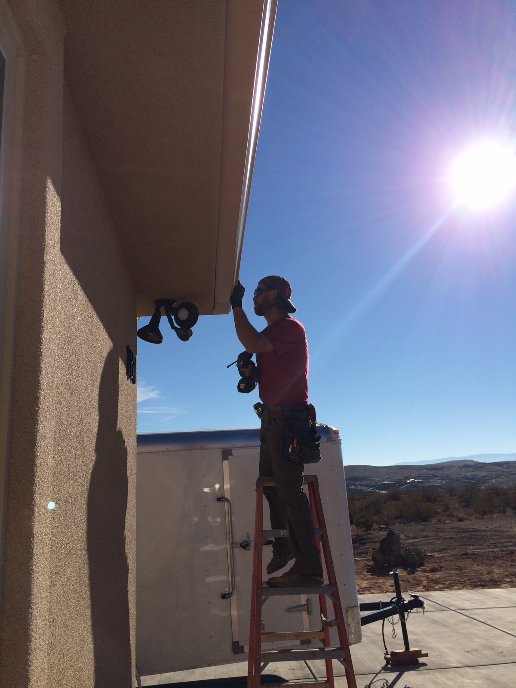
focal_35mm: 29
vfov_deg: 61.7
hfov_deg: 48.2
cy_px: 344
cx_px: 258
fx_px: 576
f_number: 2.2
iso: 40
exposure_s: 1/5882
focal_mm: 4.15
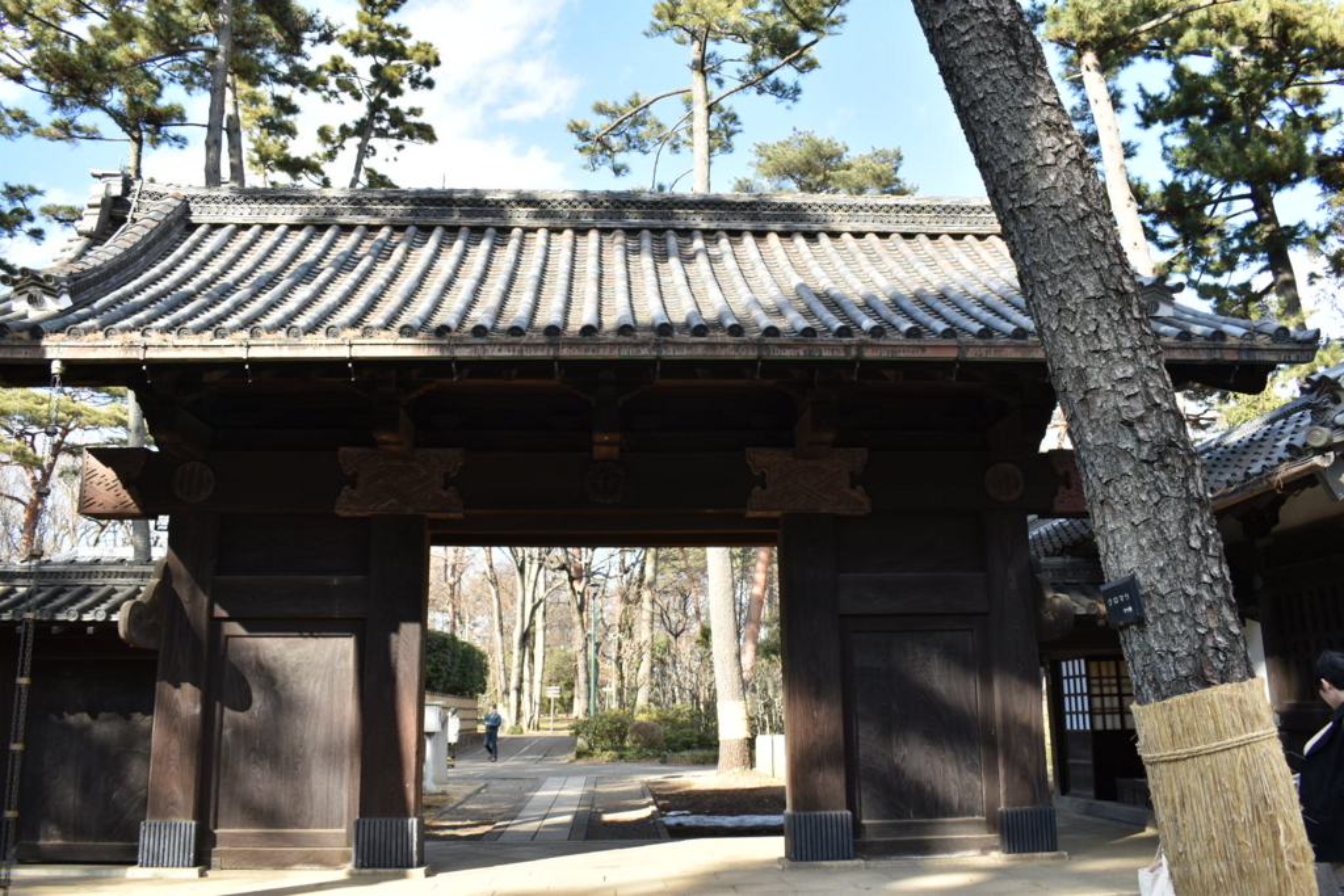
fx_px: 1120
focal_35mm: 30
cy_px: 448
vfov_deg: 43.6
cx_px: 672
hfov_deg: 61.9
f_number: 5
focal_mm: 20
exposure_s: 1/100
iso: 100
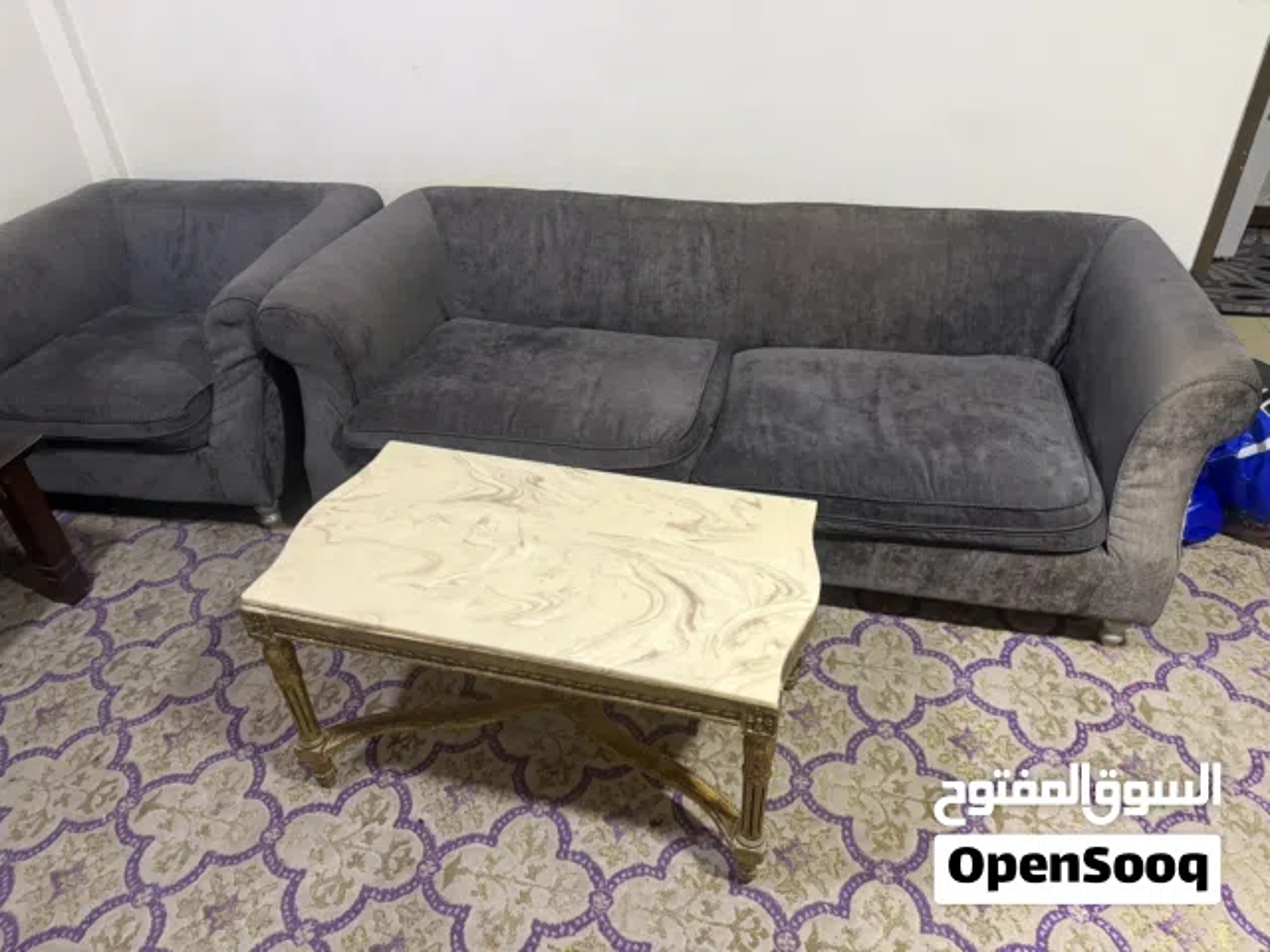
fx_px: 881
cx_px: 635
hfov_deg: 71.6
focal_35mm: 24
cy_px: 476
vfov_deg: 56.8
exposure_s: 1/49
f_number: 1.78
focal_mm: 6.76
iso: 800
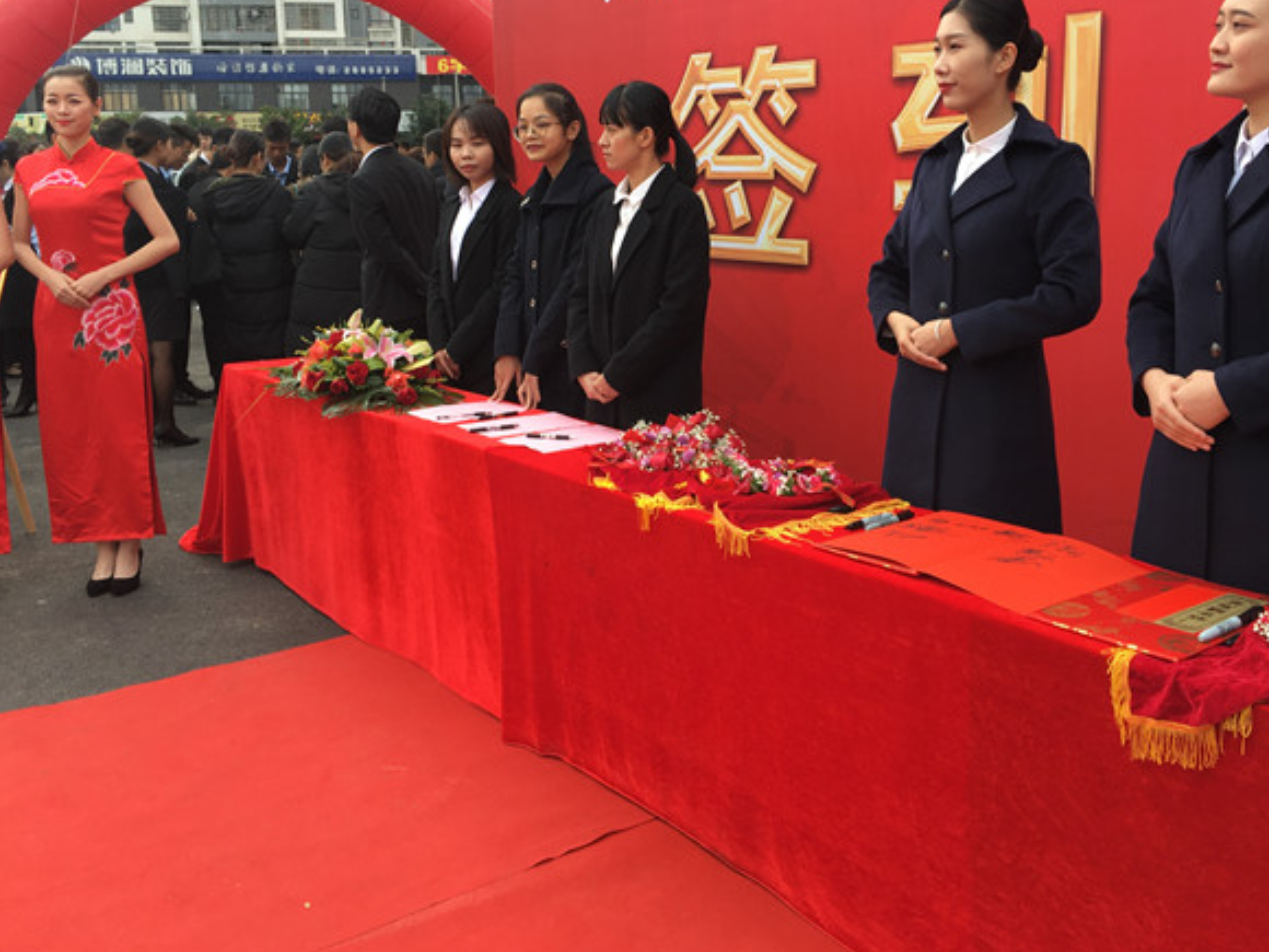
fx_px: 1283
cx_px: 678
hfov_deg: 52.6
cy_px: 384
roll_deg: -0.9
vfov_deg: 40.5
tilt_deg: -9.2
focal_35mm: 35
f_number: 2.2
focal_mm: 4.15
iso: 25
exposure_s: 1/245
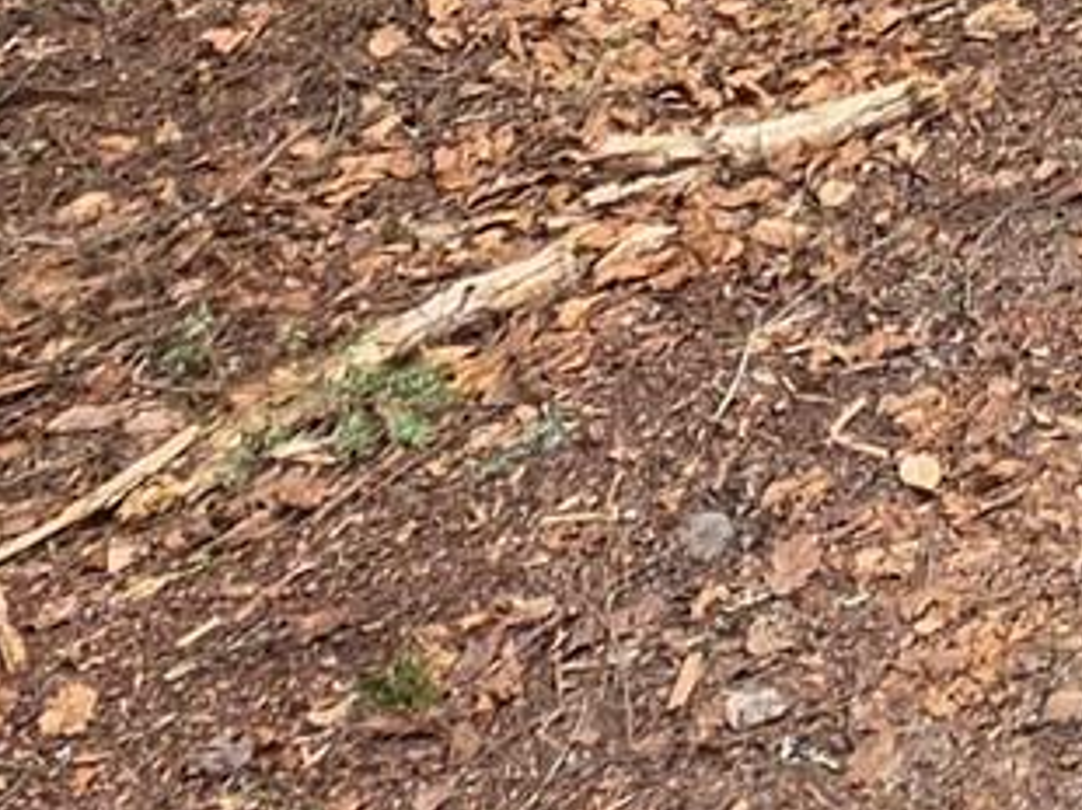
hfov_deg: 18.4
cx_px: 1888
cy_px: -1274
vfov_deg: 12.4
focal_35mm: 86
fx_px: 2686
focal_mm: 2.2
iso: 80
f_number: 1.9
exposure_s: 1/120
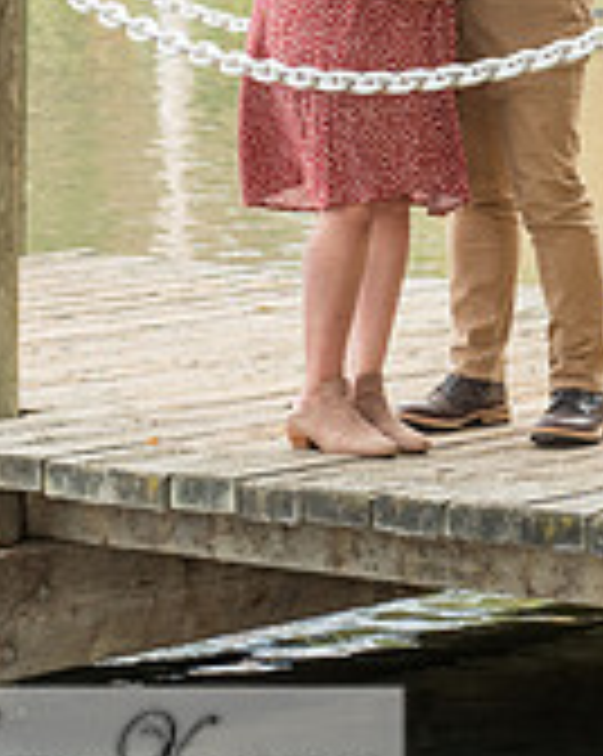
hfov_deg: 7.2
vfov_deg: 9.0
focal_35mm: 213
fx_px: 4760
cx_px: 533
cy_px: 47
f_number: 5
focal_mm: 50
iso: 320
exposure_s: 1/125
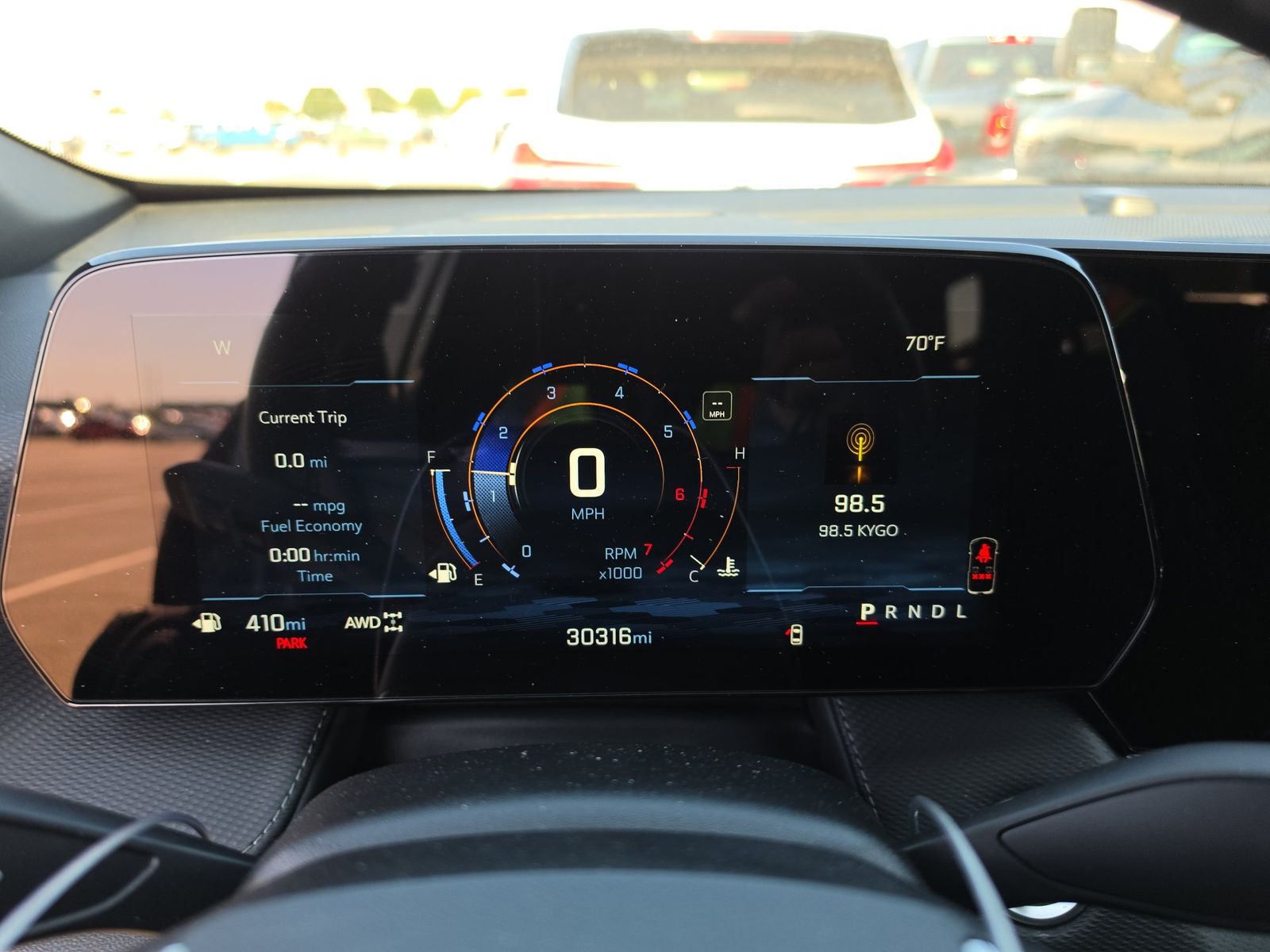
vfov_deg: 58.9
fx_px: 844
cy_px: 476
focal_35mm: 23
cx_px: 635
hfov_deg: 73.9
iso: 16
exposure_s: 1/119
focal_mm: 6.5
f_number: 1.4
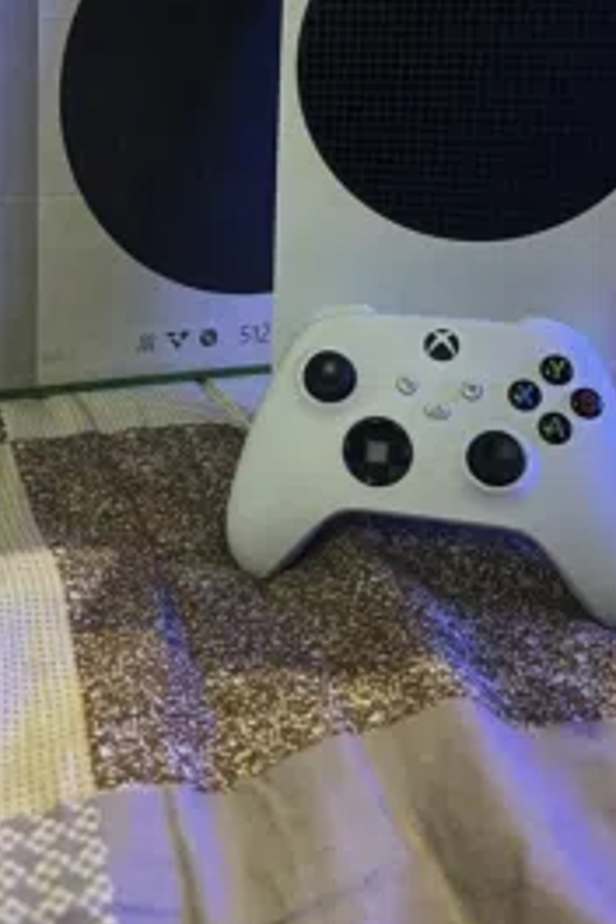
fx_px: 1052
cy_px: 248
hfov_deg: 32.1
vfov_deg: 46.0
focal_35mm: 41
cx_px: 161
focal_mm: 5.7
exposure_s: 1/25
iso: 640
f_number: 1.5
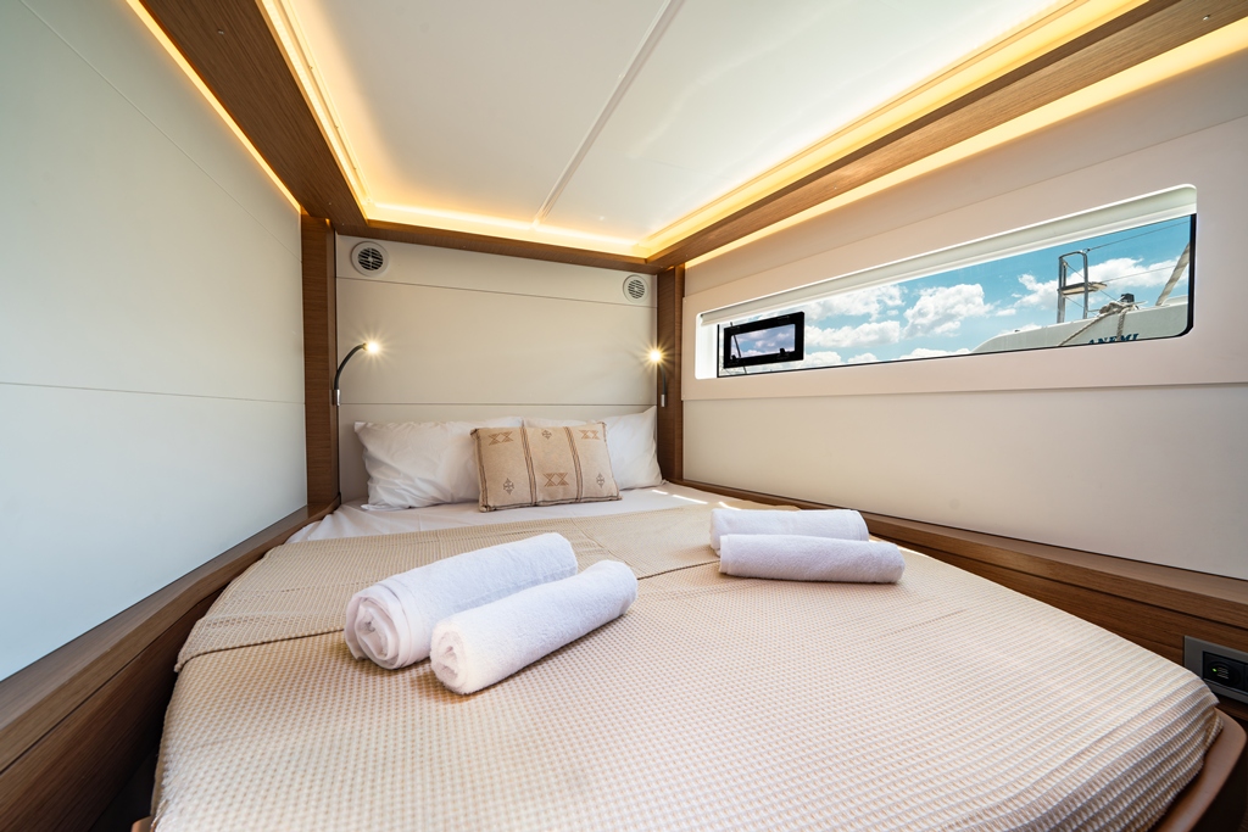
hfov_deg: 108.3
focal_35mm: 13
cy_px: 416
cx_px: 624
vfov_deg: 85.4
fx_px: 451
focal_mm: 13
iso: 100
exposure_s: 1/160
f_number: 9
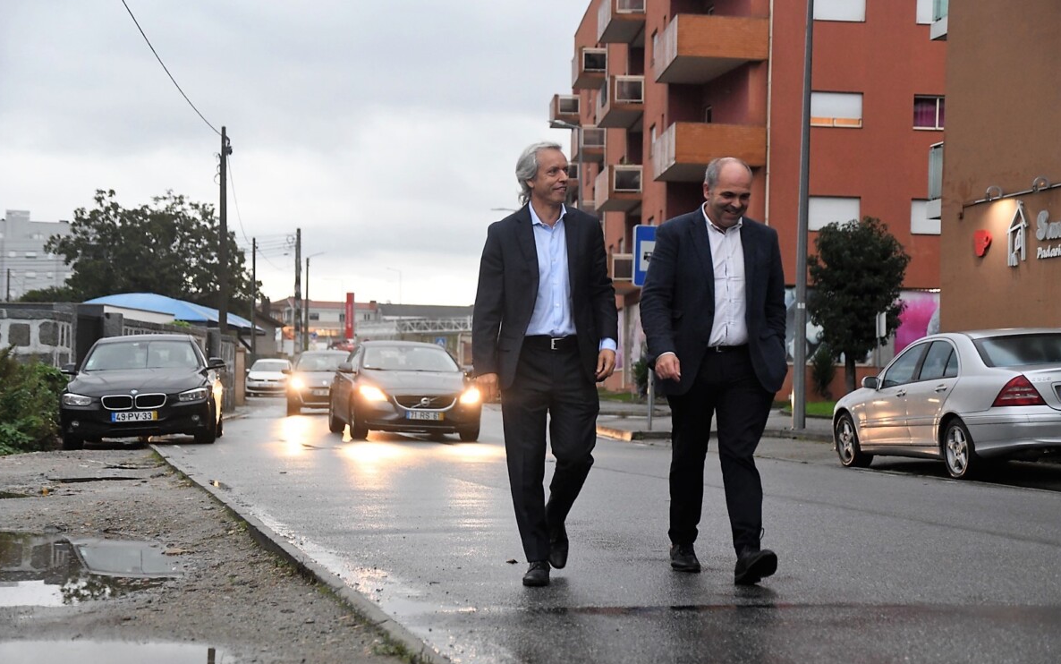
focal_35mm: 67
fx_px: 1938
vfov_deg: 19.4
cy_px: 329
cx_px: 529
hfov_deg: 30.6
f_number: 5
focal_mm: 65
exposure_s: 1/160
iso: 5000
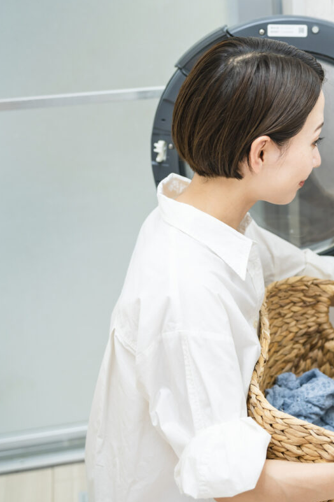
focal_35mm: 67
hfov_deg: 19.8
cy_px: 248
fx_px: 933
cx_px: 326
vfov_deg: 30.1
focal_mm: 44
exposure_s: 1/125
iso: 200
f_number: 2.5
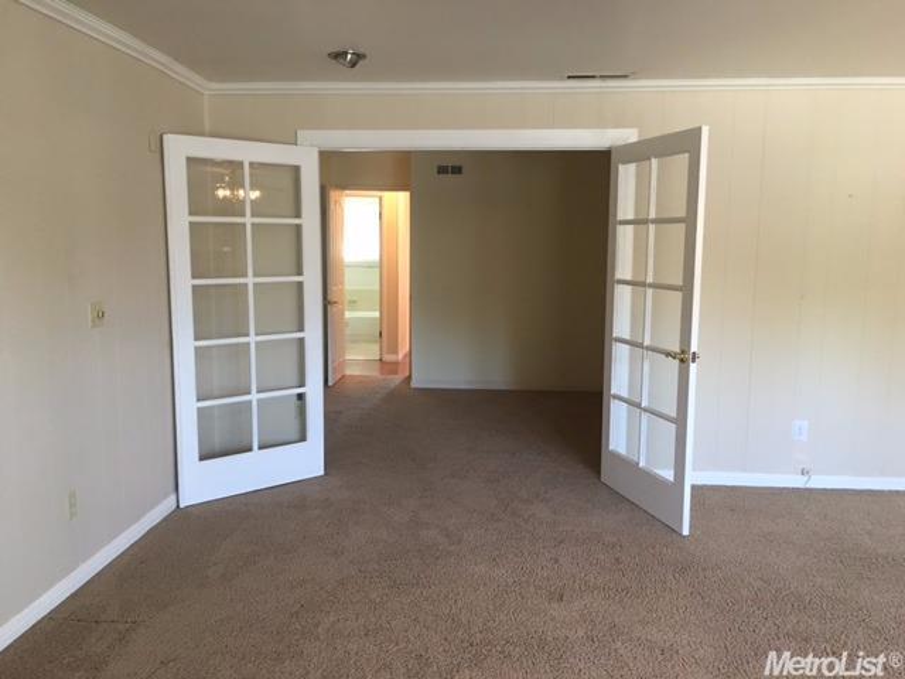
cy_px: 340
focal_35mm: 29
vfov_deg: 48.2
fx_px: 758
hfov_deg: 61.7
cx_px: 452
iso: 80
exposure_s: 1/15
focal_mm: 4.15
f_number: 2.2
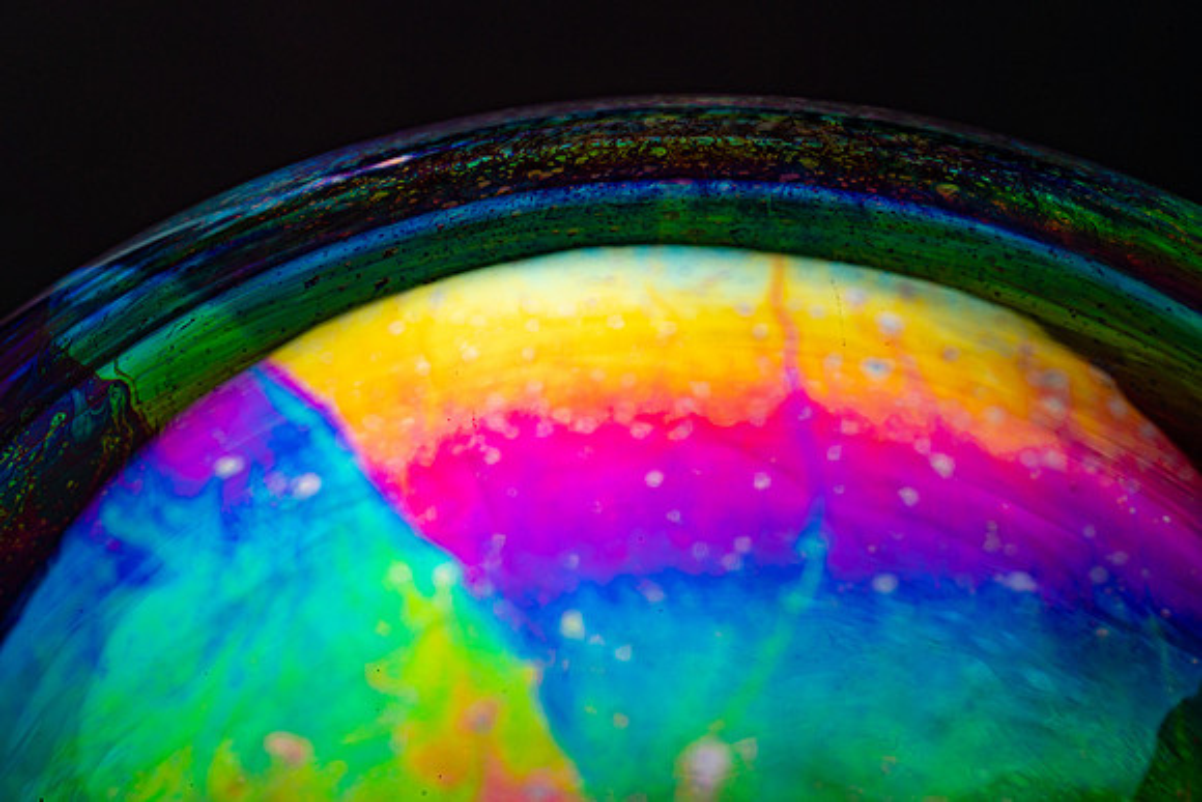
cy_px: 401
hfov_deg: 22.6
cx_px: 601
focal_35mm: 90
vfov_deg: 15.2
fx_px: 3006
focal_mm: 90
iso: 100
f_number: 22
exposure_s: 1/50
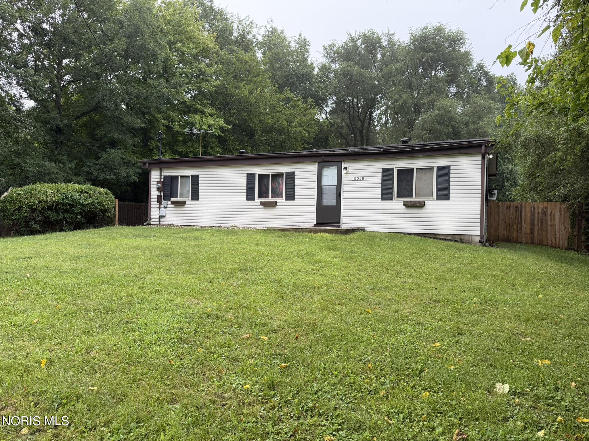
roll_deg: -1.0
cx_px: 294
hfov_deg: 71.6
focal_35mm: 24
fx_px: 408
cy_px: 220
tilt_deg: -0.6
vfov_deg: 56.8
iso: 100
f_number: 1.78
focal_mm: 6.76
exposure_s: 1/955
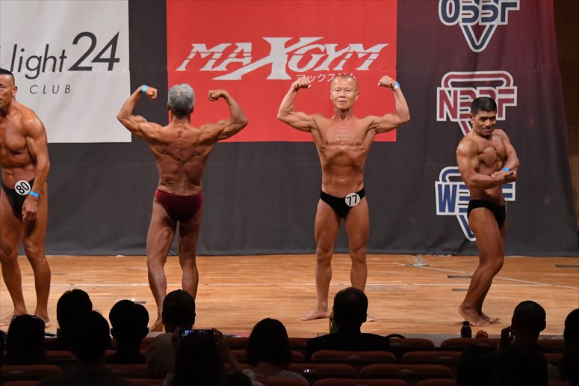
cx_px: 290
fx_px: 3006
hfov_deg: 11.0
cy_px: 193
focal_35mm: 187
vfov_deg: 7.3
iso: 7200
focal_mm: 125
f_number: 5.6
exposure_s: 1/400
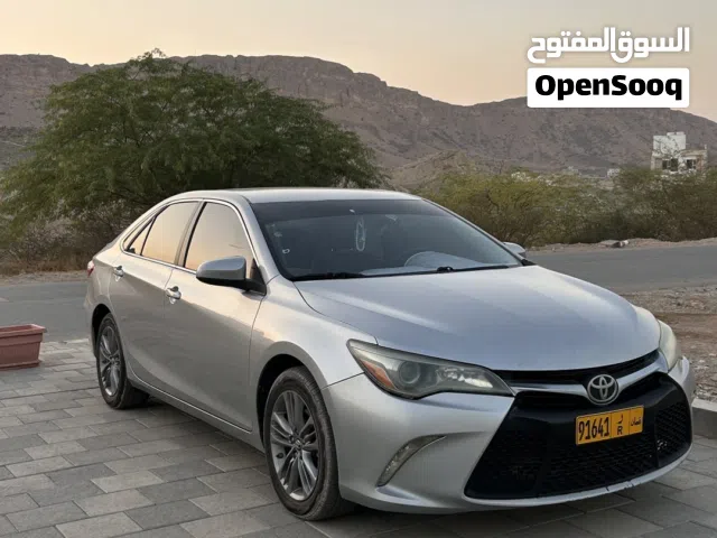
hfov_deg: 67.3
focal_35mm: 26
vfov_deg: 53.1
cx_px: 358
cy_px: 269
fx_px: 539
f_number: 1.5
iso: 50
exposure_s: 1/336
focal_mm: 5.7
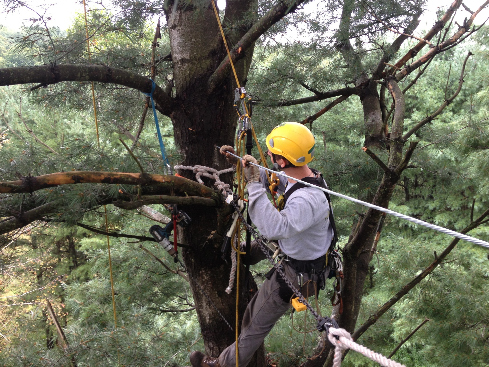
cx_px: 244
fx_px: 494
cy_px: 184
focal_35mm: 35
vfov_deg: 40.7
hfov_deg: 52.6
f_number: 2.4
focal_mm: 4.28
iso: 50
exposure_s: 1/30
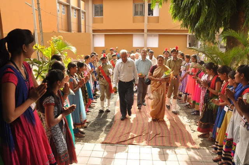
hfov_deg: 67.4
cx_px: 124
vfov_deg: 47.8
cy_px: 82
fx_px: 187
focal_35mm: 27
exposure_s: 1/80
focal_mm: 18
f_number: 11
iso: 400
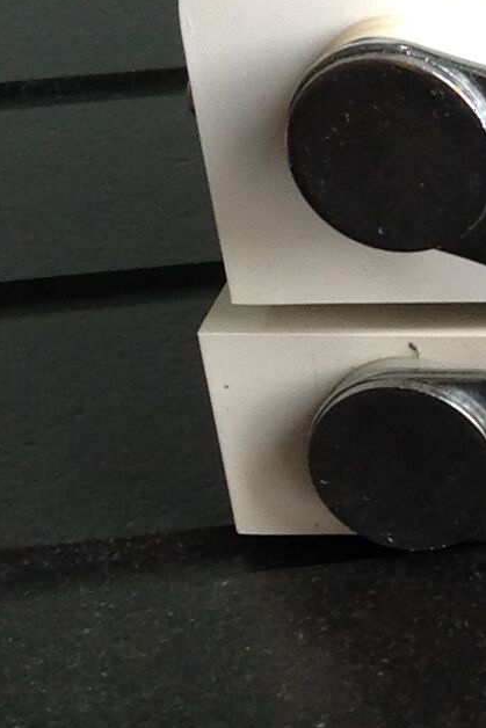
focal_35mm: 150
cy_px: 712
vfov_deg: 13.5
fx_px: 3036
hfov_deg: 8.6
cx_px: 989
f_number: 2.4
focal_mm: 4.28
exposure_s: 1/60
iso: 64
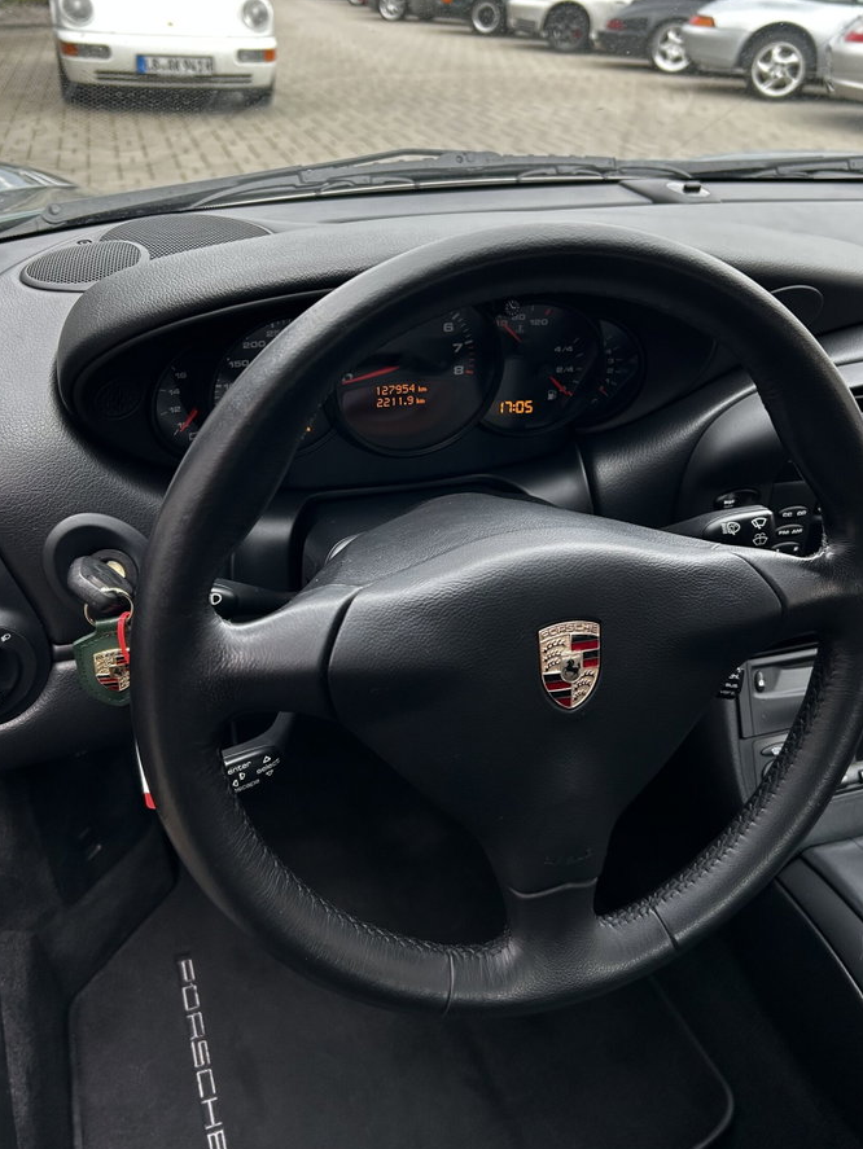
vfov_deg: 59.8
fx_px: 997
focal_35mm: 30
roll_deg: -1.2
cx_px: 441
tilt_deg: -27.6
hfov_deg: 46.8
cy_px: 504
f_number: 1.5
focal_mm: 5.7
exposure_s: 1/121
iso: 100
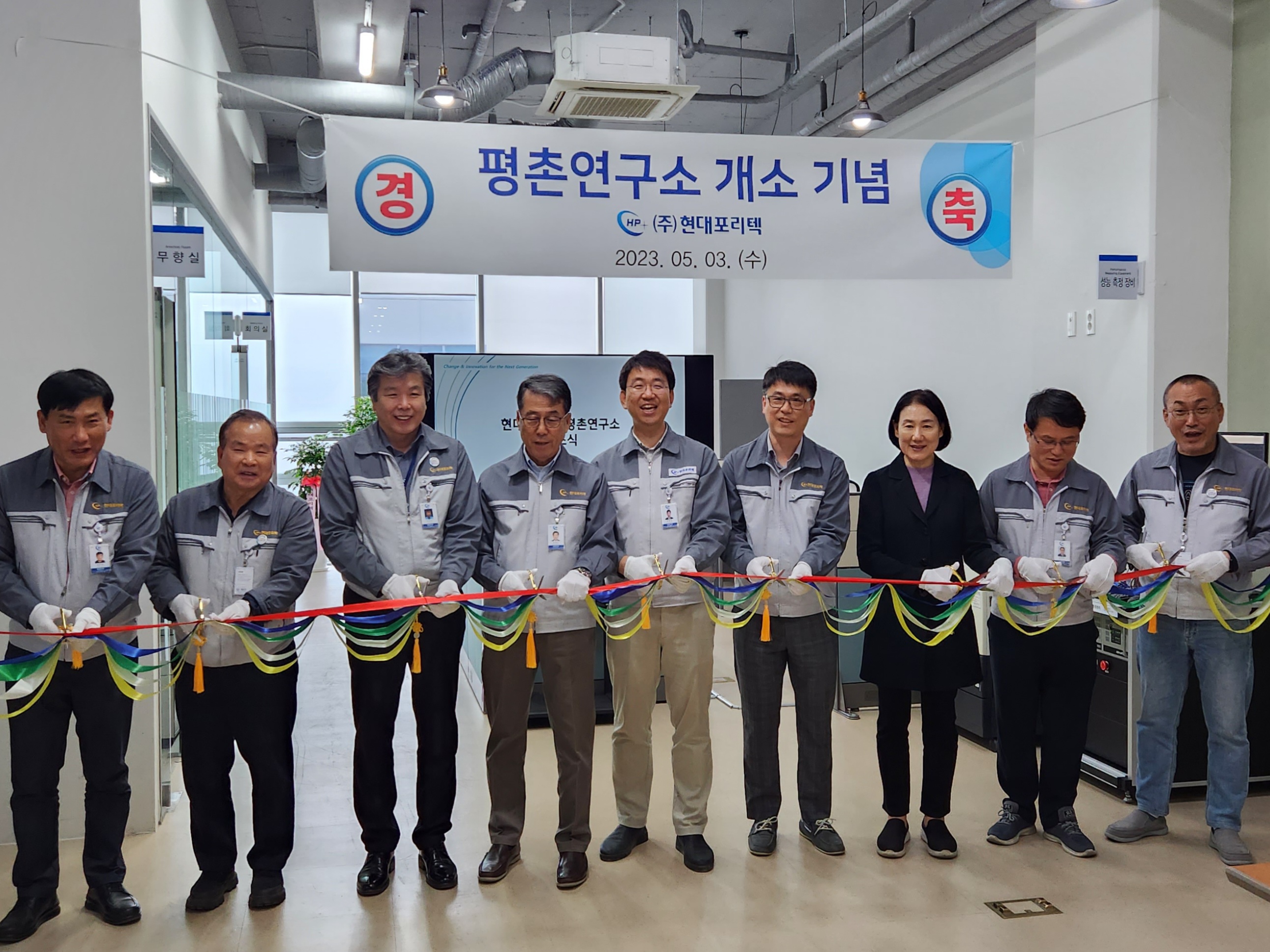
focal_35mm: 23
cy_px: 476
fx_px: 844
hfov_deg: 73.9
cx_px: 635
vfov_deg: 58.9
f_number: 1.8
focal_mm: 5.4
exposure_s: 1/120
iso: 200
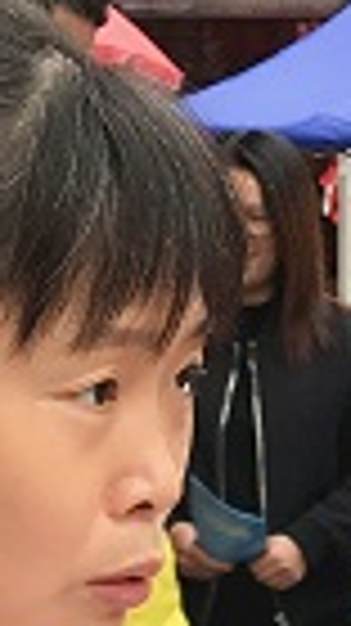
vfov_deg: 13.4
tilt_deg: -13.0
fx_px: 2553
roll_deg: -0.4
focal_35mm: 154
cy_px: 835
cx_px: 616
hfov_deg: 7.6
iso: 20
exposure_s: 1/347
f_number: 1.8
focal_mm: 3.99
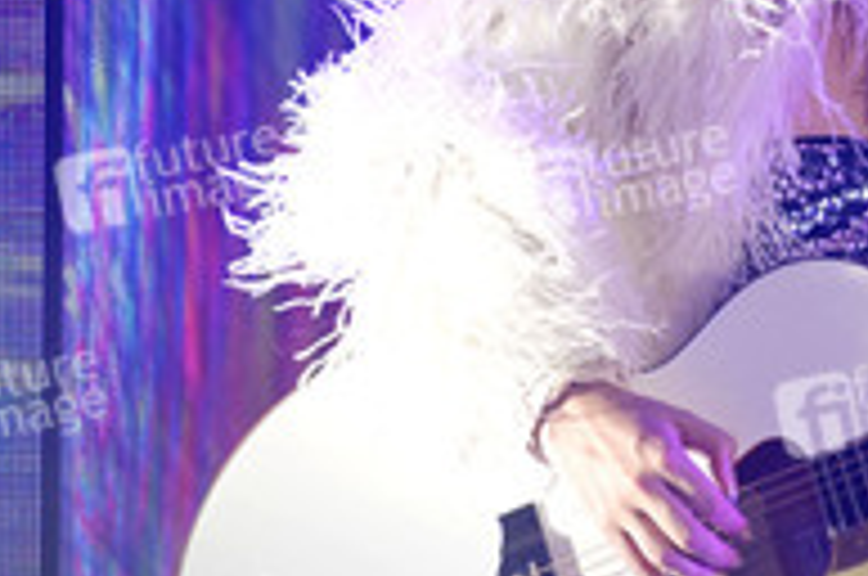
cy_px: 68
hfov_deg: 2.1
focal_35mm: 983
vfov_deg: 1.4
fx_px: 23662
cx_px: 951
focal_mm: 420
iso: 12800
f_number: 5.6
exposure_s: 1/800
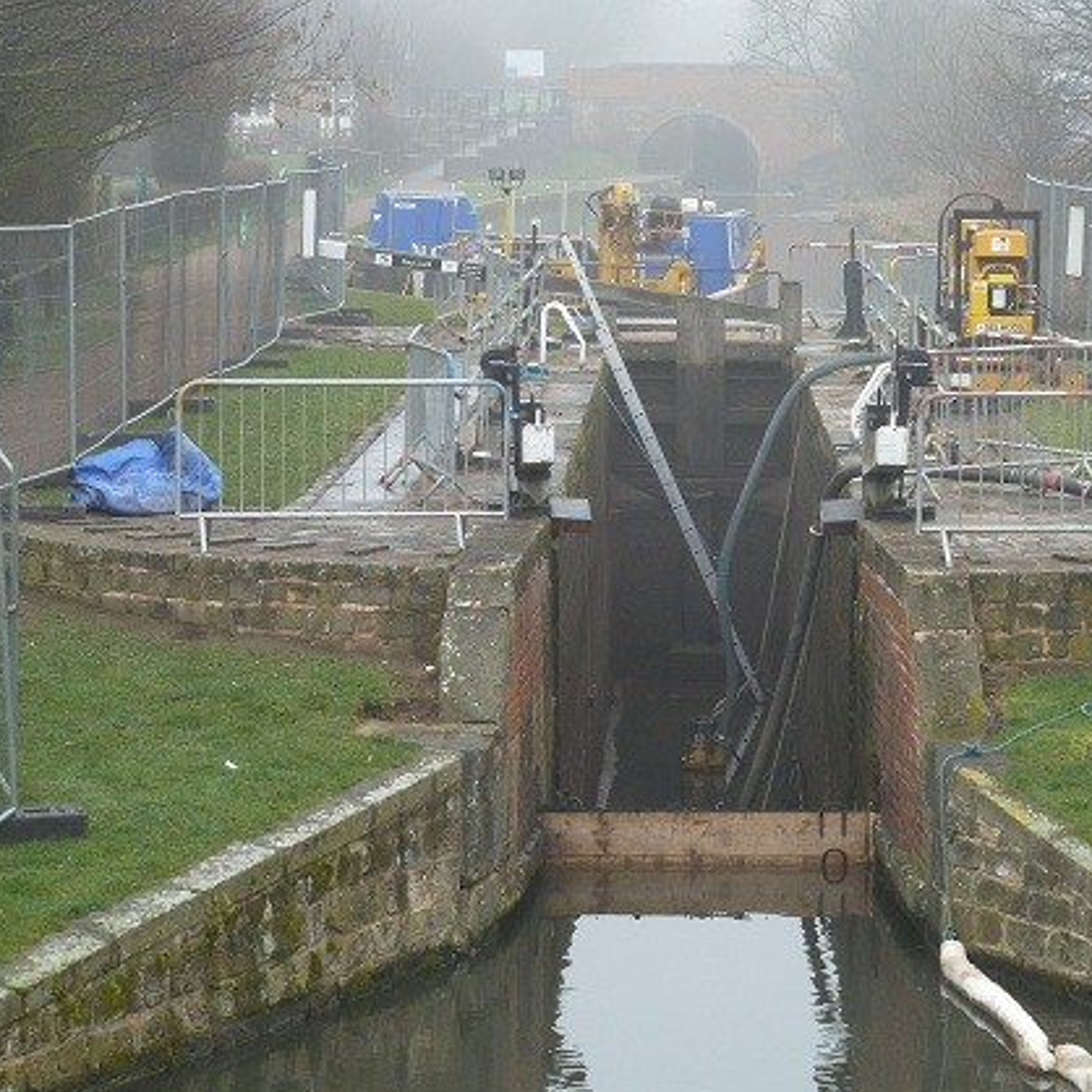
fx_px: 4711
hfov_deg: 13.2
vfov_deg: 13.2
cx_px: 713
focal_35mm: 132
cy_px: 469
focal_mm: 15.8
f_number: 4.3
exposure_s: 1/50
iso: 125
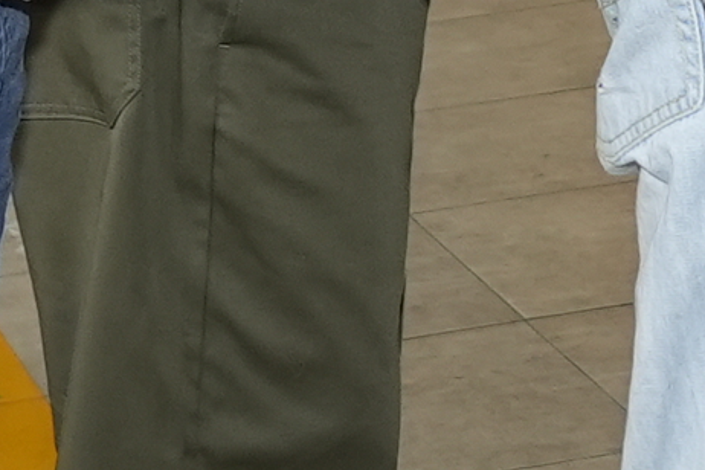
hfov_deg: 6.9
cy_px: -1134
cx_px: 925
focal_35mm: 296
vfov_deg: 4.4
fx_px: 5796
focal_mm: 26
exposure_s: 1/250
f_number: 4.5
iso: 500
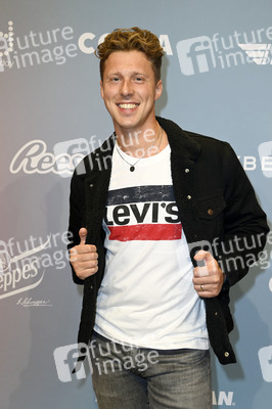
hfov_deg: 21.9
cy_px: 204
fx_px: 704
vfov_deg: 32.4
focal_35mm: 62
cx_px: 136
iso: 400
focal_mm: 62
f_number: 5.6
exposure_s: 1/160
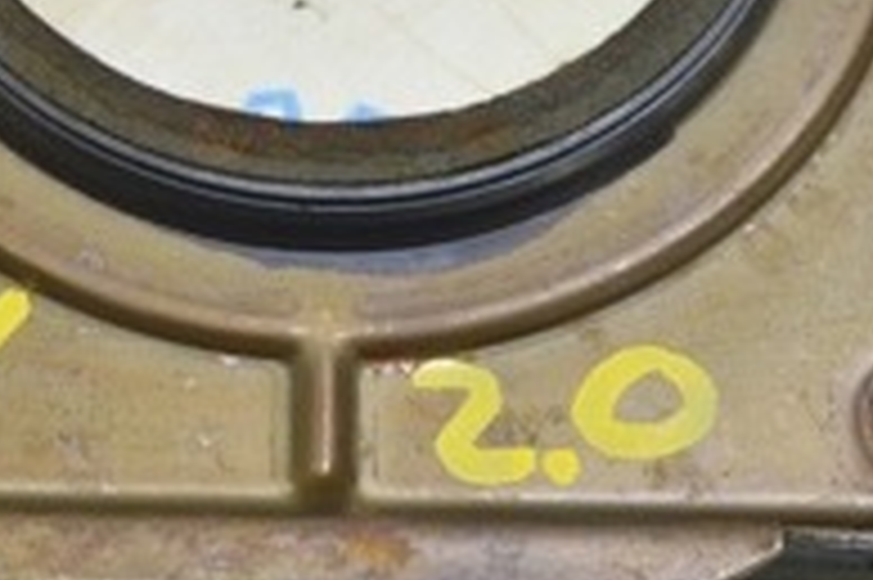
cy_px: -115
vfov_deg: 8.1
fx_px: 4070
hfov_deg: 12.2
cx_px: 225
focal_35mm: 168
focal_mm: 34
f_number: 5.6
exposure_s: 1/20
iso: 400
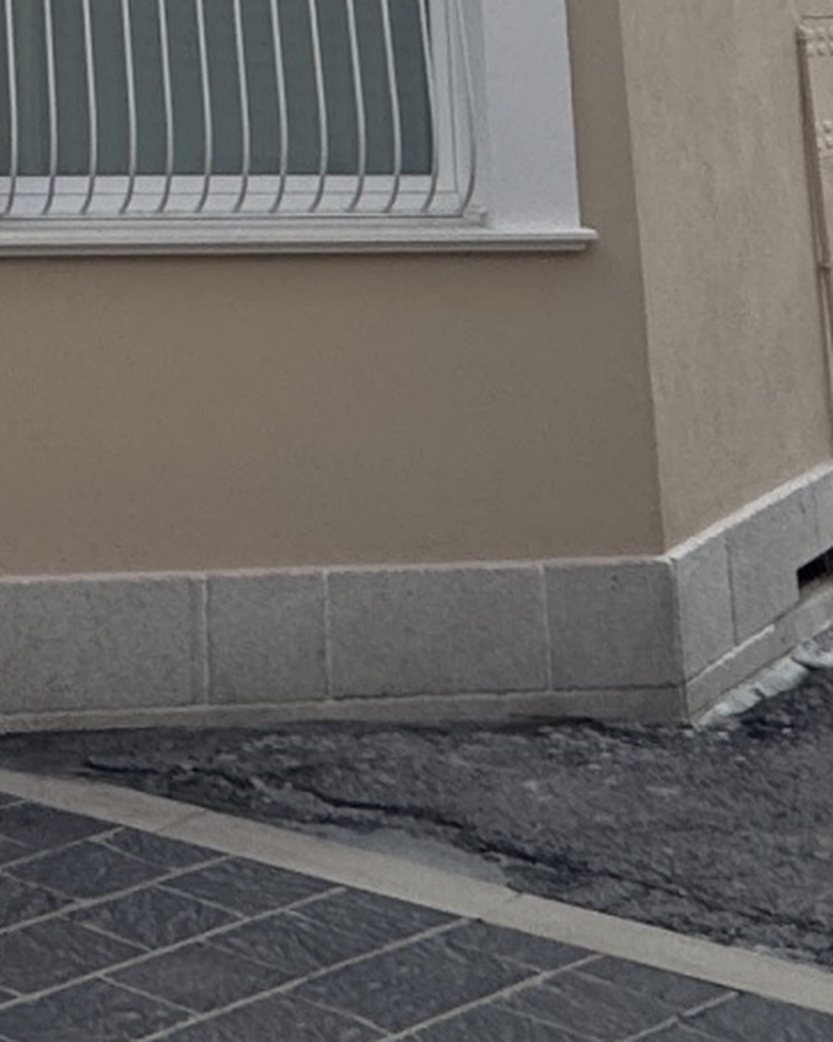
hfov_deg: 18.8
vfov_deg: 19.5
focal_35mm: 77
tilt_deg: +14.7
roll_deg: -0.7
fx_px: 2374
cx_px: -163
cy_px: -753
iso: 40
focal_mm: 2.22
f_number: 2.2
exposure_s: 1/373
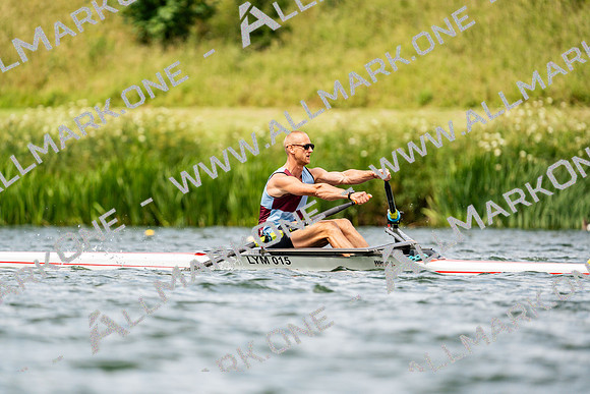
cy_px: 197
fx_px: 9835
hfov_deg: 3.4
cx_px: 295
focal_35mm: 600
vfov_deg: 2.3
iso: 400
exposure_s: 1/2000
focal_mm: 600
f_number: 6.3
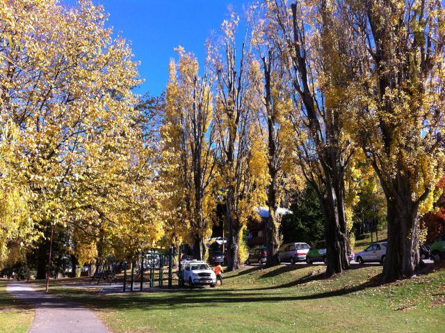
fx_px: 449
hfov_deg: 52.7
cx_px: 222
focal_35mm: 35
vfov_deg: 40.6
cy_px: 166
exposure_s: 1/603
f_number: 2.8
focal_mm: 3.85
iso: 80
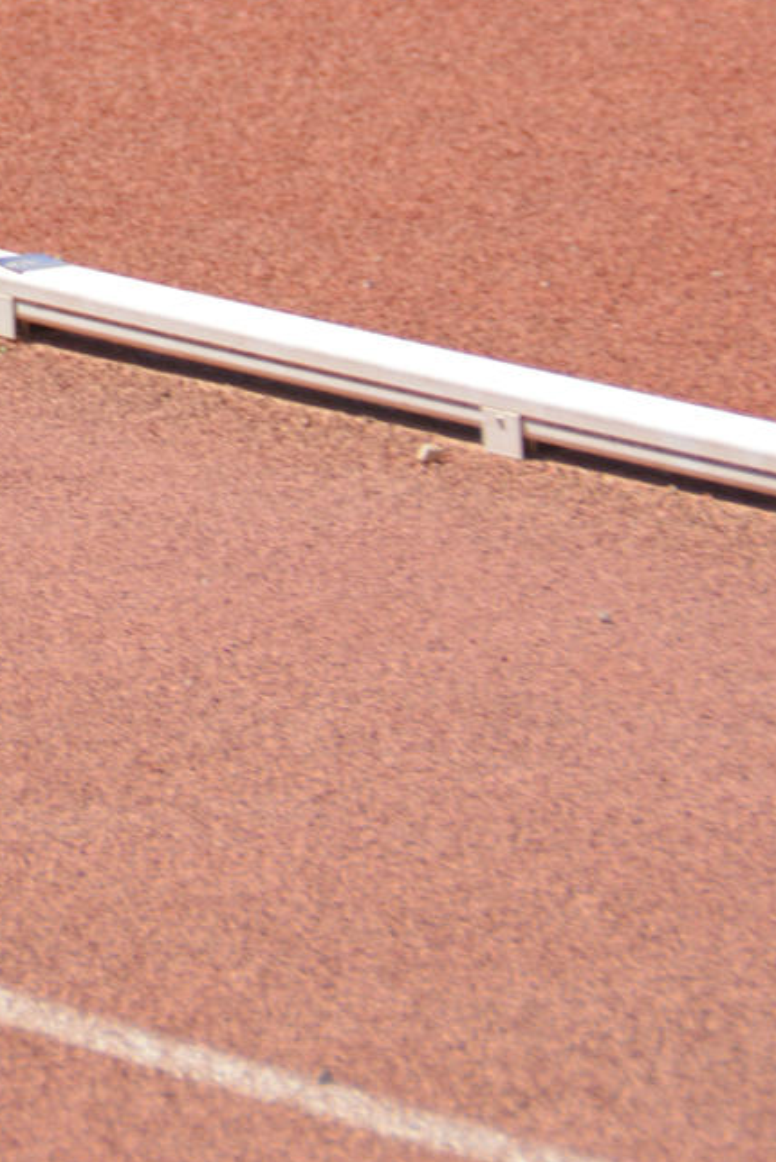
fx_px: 18473
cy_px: -171
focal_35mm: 572
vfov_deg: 3.6
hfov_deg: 2.4
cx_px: -326
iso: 400
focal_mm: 120
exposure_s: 1/1250
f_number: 6
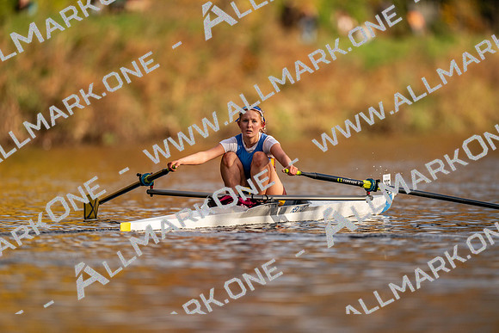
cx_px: 250
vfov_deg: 2.3
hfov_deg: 3.4
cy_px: 166
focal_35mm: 600
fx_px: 8318
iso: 320
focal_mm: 600
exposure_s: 1/2500
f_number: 4
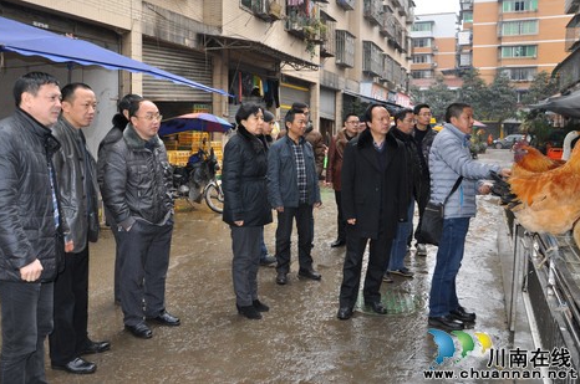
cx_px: 276
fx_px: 466
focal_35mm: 29
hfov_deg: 63.7
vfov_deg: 44.8
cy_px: 179
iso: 720
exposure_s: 1/125
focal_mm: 18
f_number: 3.5
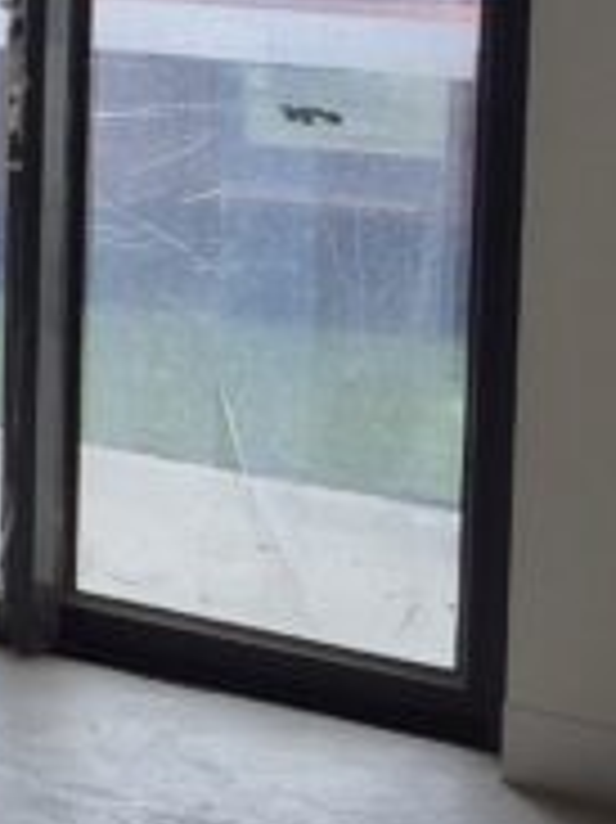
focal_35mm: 129
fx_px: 3064
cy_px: -81
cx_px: -1075
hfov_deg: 9.6
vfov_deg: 14.9
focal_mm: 5.4
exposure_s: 1/180
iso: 40
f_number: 1.8
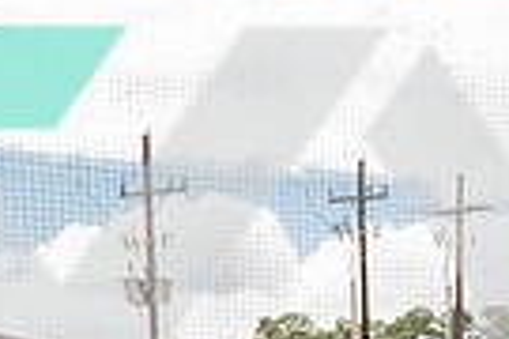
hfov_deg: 13.4
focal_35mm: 146
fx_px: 2064
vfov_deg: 8.9
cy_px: 684
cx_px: 705
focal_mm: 34
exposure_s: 1/160
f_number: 8
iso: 100
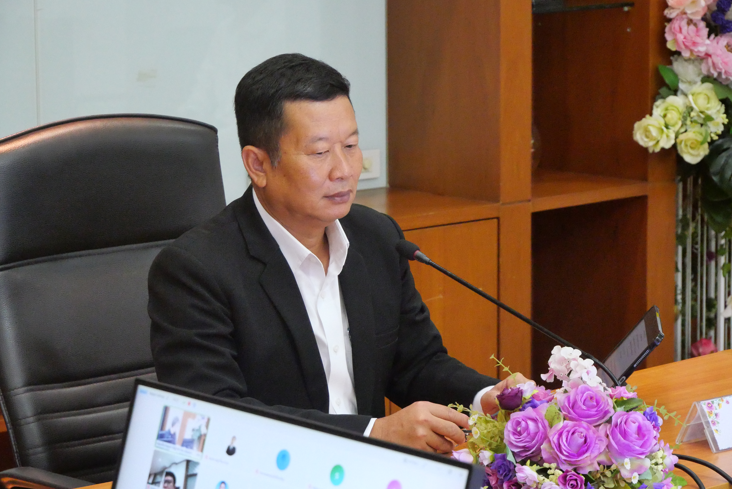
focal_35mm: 124
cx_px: 366
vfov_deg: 11.1
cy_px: 244
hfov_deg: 16.5
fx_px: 2523
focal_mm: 60
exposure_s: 1/80
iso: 6400
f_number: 5.6
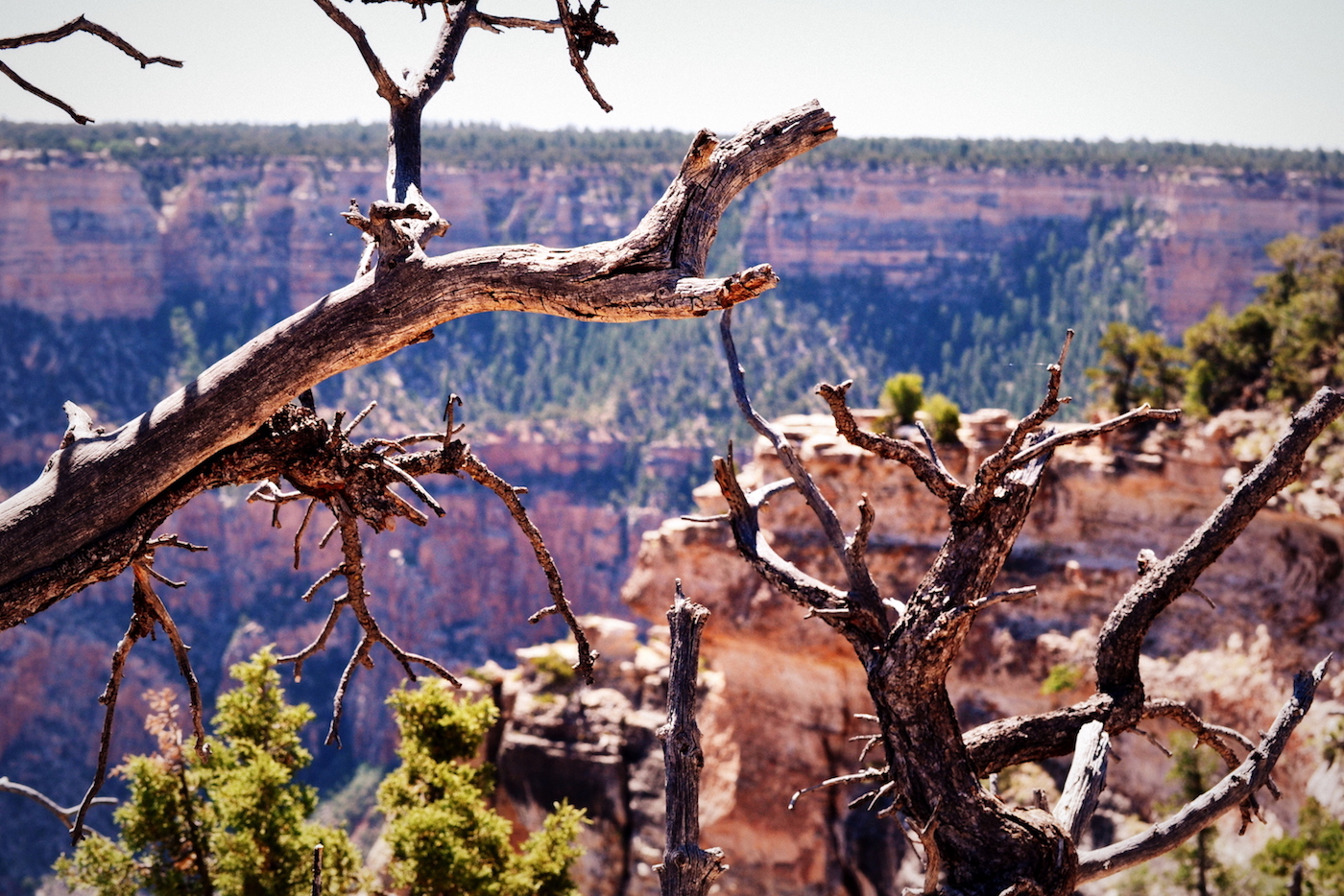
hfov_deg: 24.6
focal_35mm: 82
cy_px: 448
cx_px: 672
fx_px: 3080
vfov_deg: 16.6
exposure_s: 1/320
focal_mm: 55
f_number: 10
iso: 400
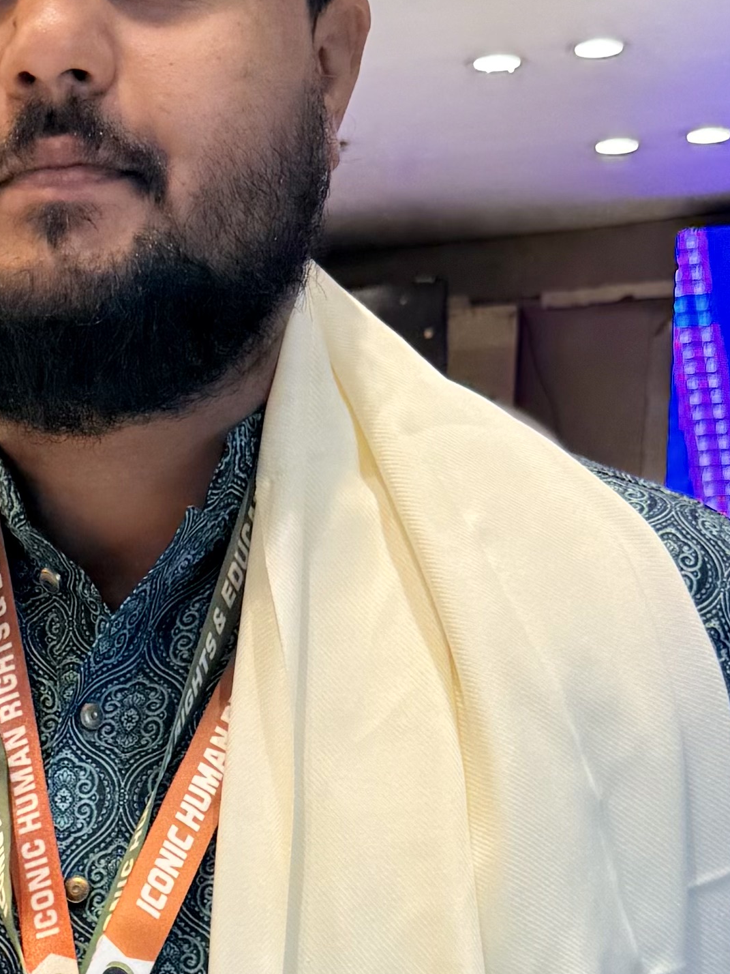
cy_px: 1350
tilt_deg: -11.4
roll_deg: -0.2
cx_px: -148
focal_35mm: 96
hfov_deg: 14.9
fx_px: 2699
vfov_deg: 18.6
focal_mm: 6.76
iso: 80
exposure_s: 1/159
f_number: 1.78
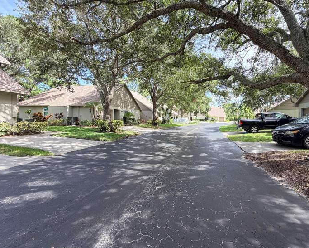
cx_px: 176
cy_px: 122
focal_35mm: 16
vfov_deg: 80.4
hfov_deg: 92.5
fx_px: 146
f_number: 2.2
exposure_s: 1/338
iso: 50
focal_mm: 2.22
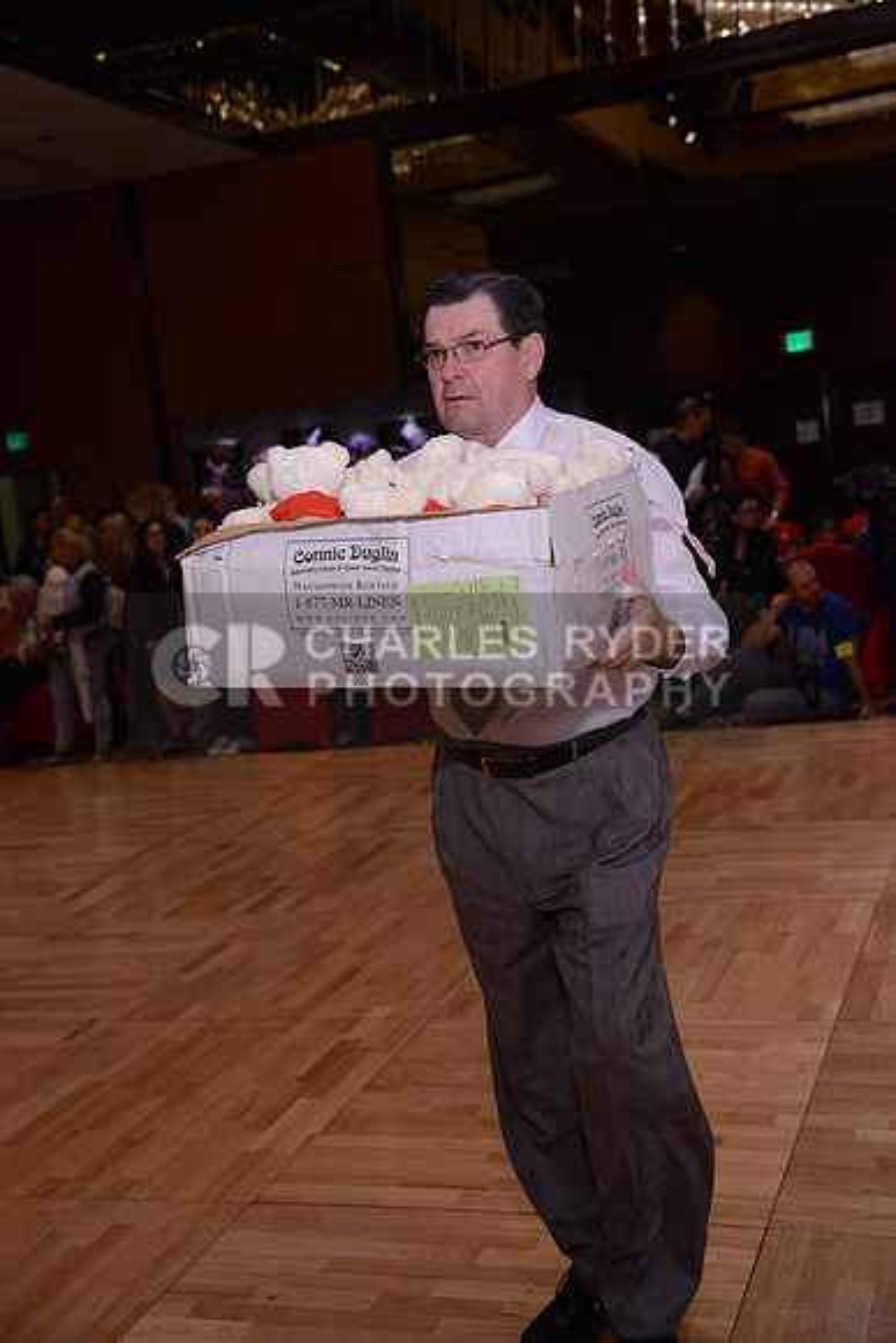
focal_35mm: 46
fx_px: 1716
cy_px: 672
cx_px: 448
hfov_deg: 29.3
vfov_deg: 42.7
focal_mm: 46
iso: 1600
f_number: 4.5
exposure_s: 1/250
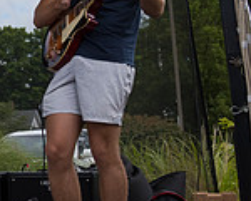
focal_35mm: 87
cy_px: 51
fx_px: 646
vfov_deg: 17.6
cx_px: -199
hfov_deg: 17.7
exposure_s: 1/2000
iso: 900
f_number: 6.3
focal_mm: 24
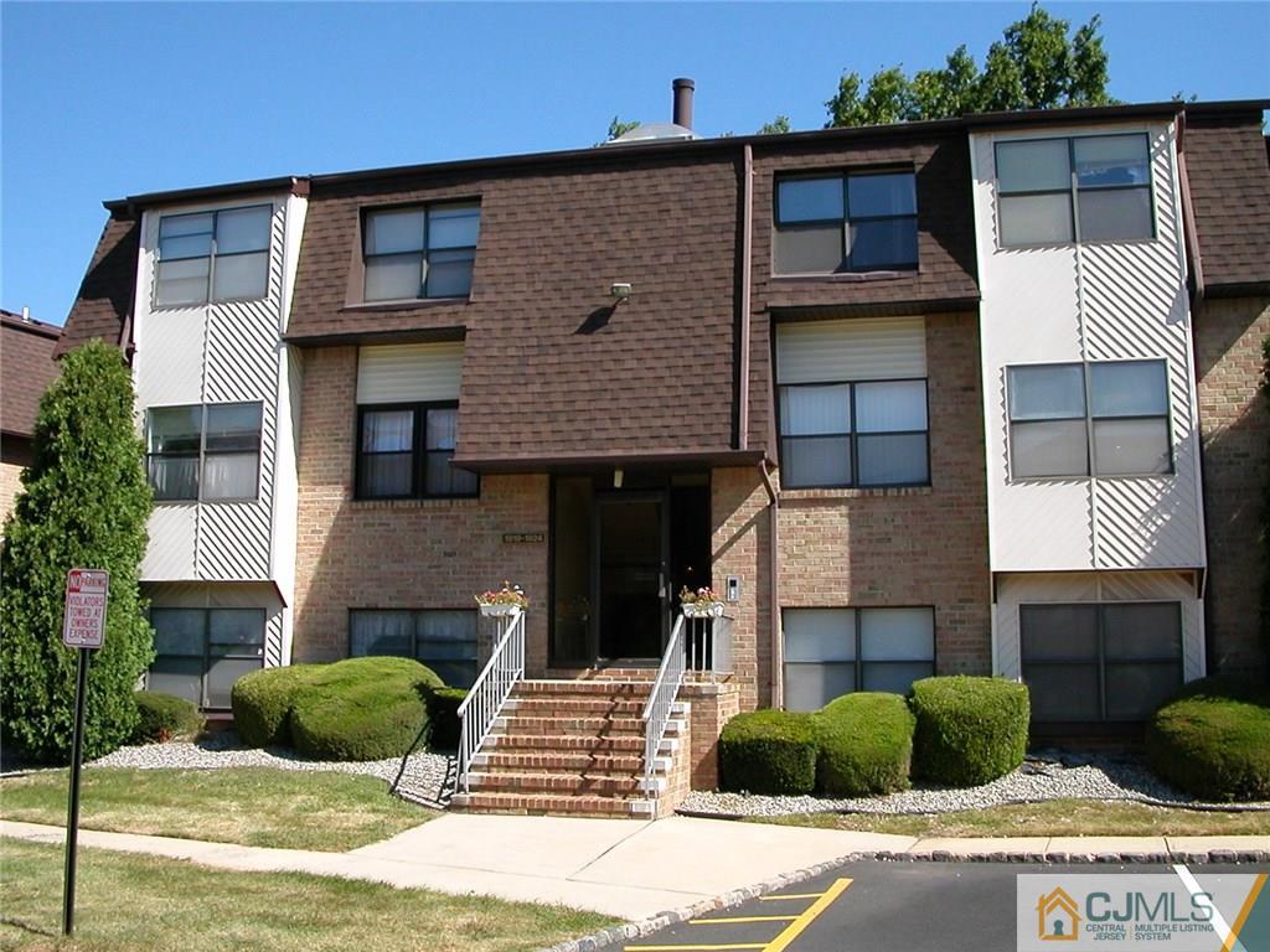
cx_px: 635
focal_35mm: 37
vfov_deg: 38.7
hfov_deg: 50.1
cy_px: 476
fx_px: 1357
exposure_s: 1/396
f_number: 4.5
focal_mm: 5.6
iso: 100
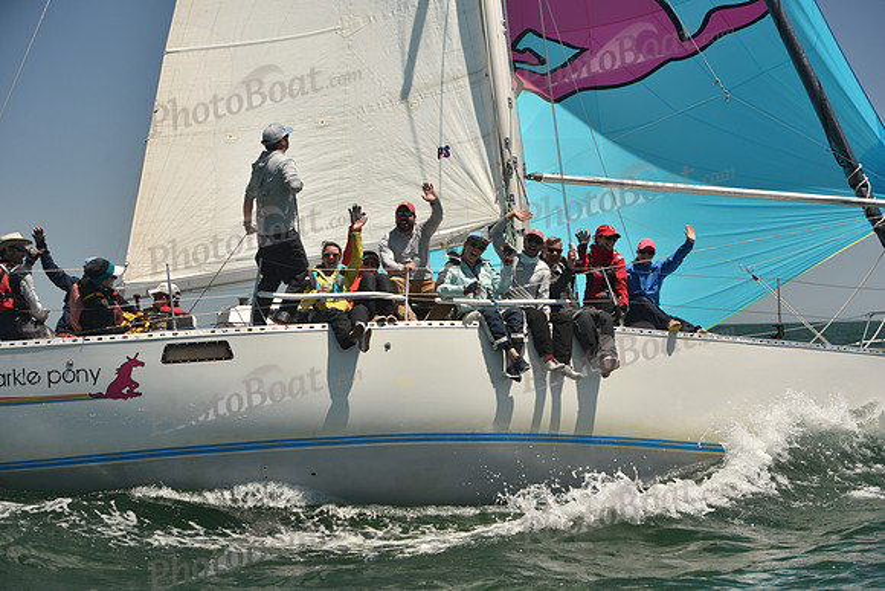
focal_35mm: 70
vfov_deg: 19.5
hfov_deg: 28.8
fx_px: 1721
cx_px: 442
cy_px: 296
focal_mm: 70
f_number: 5.6
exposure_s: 1/800
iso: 250
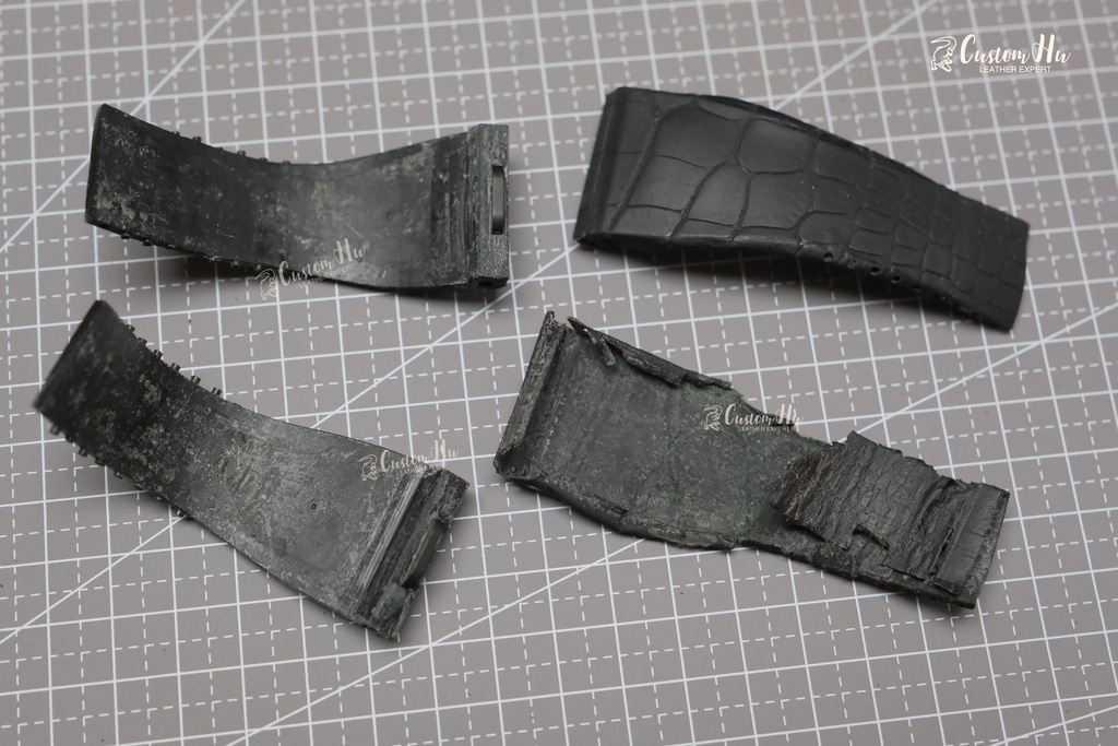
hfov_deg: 39.6
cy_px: 373
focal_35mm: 50
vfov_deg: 27.0
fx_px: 1553
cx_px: 559
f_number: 3.6
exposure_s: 1/60
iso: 500
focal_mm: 33
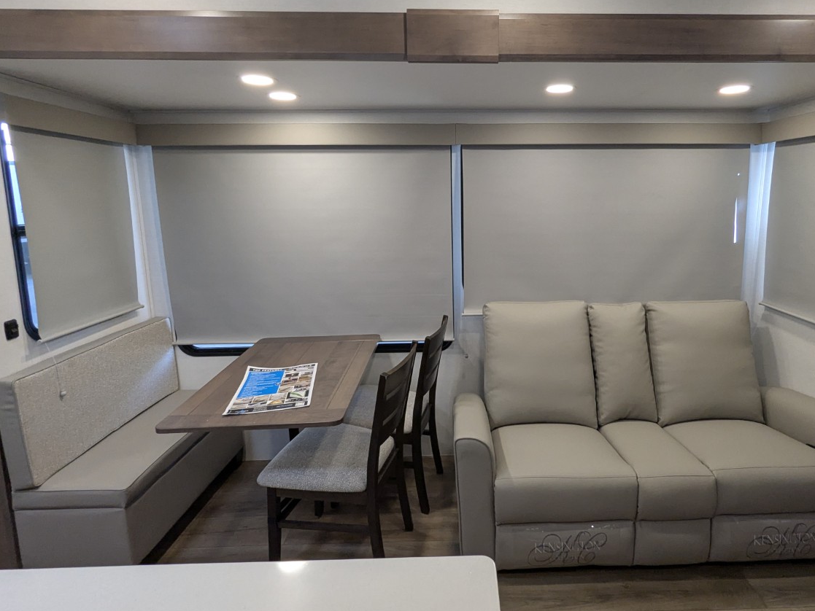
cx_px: 473
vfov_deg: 65.7
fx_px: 471
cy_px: 262
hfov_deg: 81.1
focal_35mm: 20
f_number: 2.2
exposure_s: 1/128
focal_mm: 2.35
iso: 267
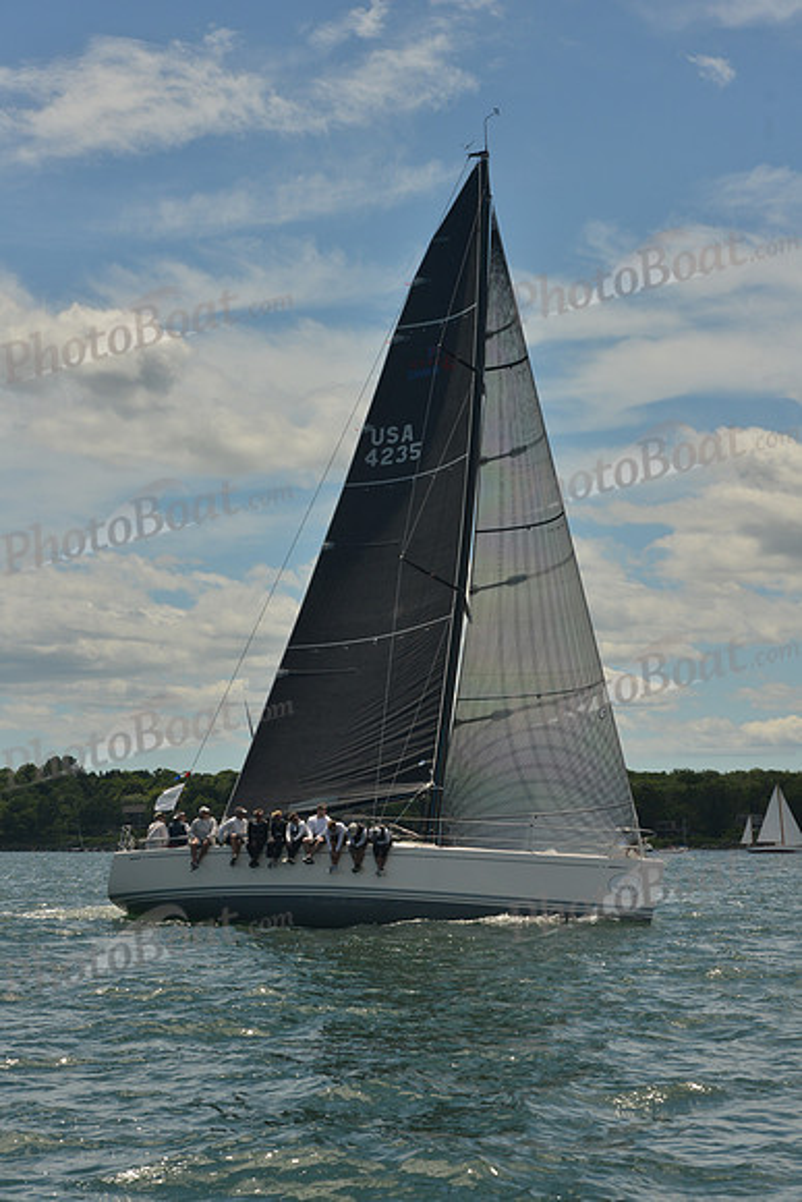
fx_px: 2338
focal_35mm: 70
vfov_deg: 28.8
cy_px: 601
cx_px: 401
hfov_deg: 19.5
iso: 400
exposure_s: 1/800
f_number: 9
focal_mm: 70
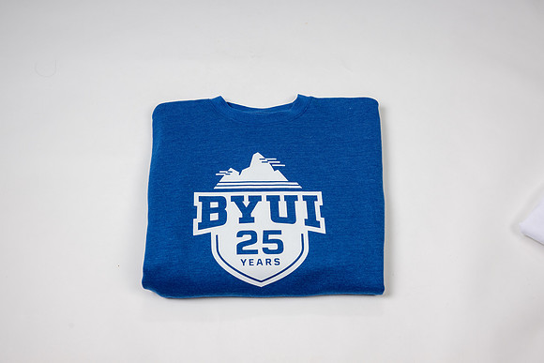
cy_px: 182
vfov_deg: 32.6
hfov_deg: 47.4
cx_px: 272
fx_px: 620
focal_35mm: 41
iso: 100
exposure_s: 1/160
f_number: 8
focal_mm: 41
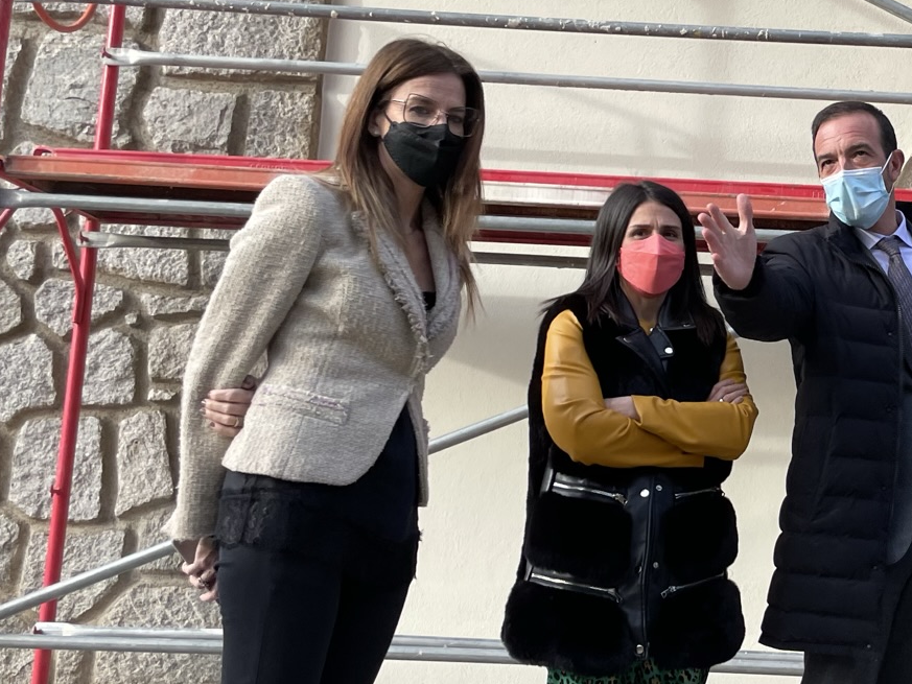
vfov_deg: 24.0
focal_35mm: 61
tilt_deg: +8.7
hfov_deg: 29.3
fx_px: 1607
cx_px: 944
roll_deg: -3.0
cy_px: 369
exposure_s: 1/378
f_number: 1.6
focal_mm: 4.2
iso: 32
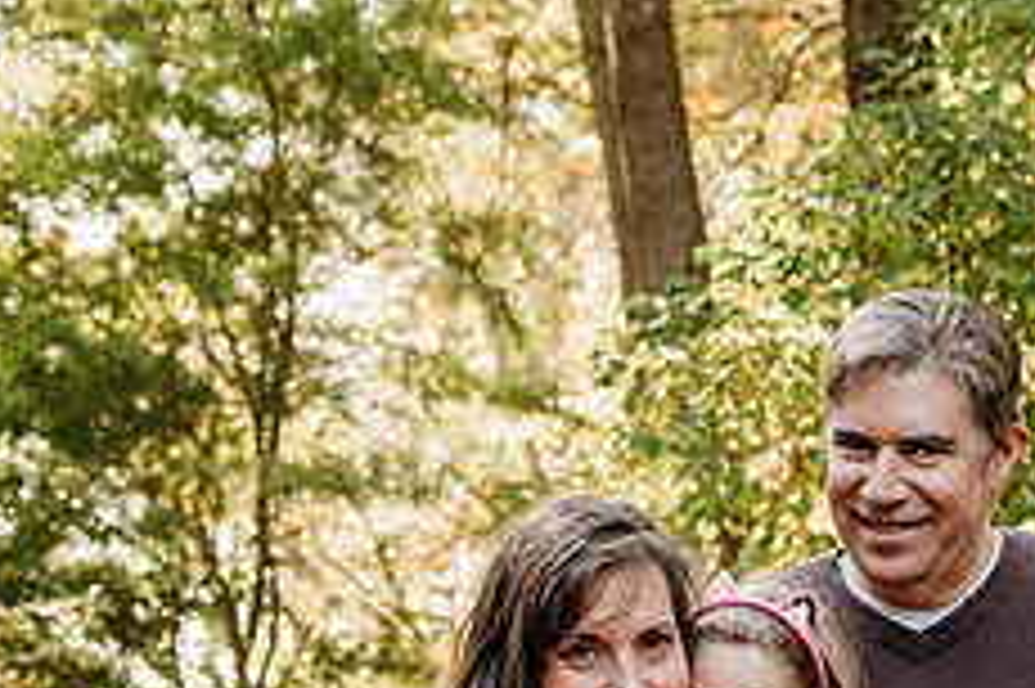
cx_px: 943
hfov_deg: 14.4
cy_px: 747
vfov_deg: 9.6
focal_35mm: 141
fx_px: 4051
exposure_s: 1/250
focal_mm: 51
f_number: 5
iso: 400
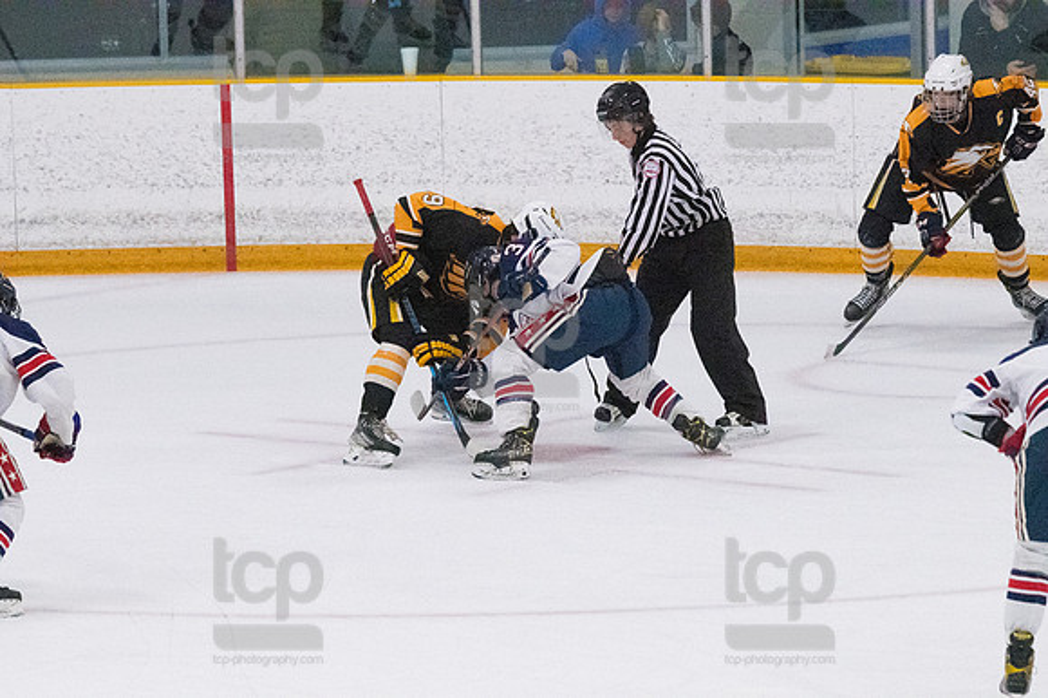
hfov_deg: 6.9
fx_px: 8728
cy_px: 349
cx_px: 524
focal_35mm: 300
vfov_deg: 4.6
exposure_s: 1/1600
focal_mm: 200
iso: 8000
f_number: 5
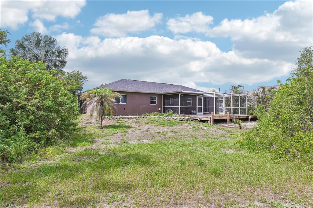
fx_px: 182
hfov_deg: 81.2
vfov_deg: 59.4
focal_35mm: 21
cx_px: 156
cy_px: 104
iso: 50
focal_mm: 14
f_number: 8
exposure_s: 1/100
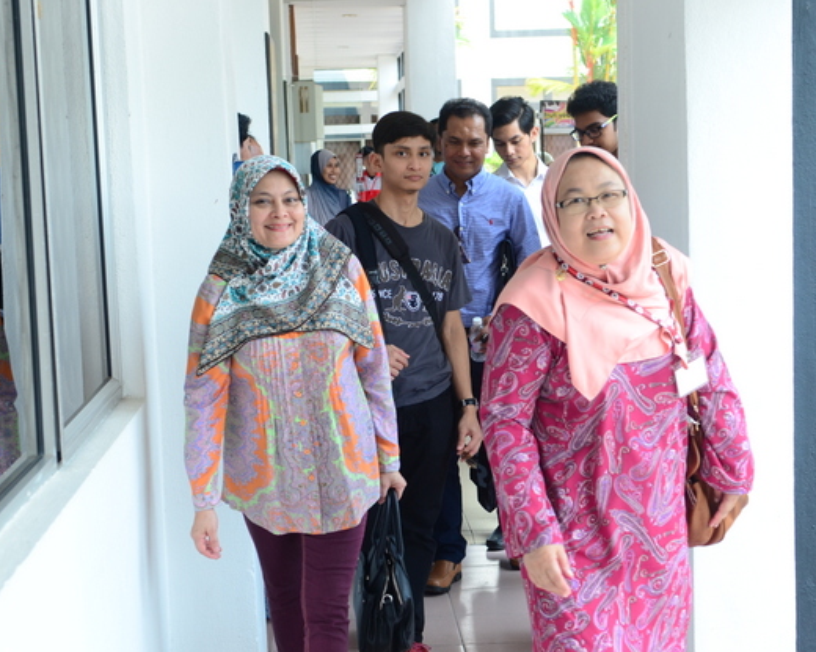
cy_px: 328
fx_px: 1463
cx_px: 446
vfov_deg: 25.2
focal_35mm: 61
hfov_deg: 31.1
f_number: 4
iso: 320
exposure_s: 1/160
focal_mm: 35
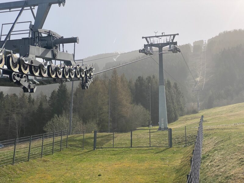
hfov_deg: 36.8
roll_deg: -0.9
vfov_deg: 28.0
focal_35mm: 52
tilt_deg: +16.5
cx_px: 122
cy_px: 92
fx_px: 367
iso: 20
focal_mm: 6
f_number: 2
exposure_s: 1/2994
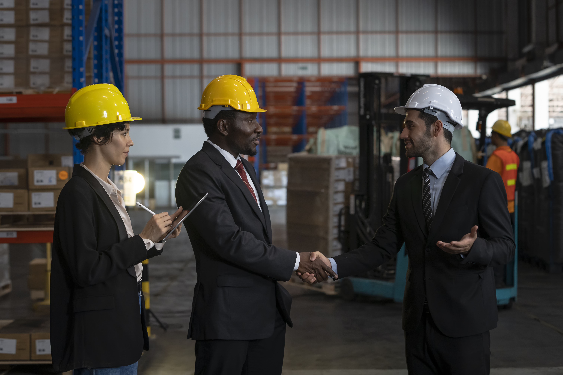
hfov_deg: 28.8
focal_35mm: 70
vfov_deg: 19.5
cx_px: 282
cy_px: 188
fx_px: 1095
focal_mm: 70
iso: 2000
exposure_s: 1/320
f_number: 4
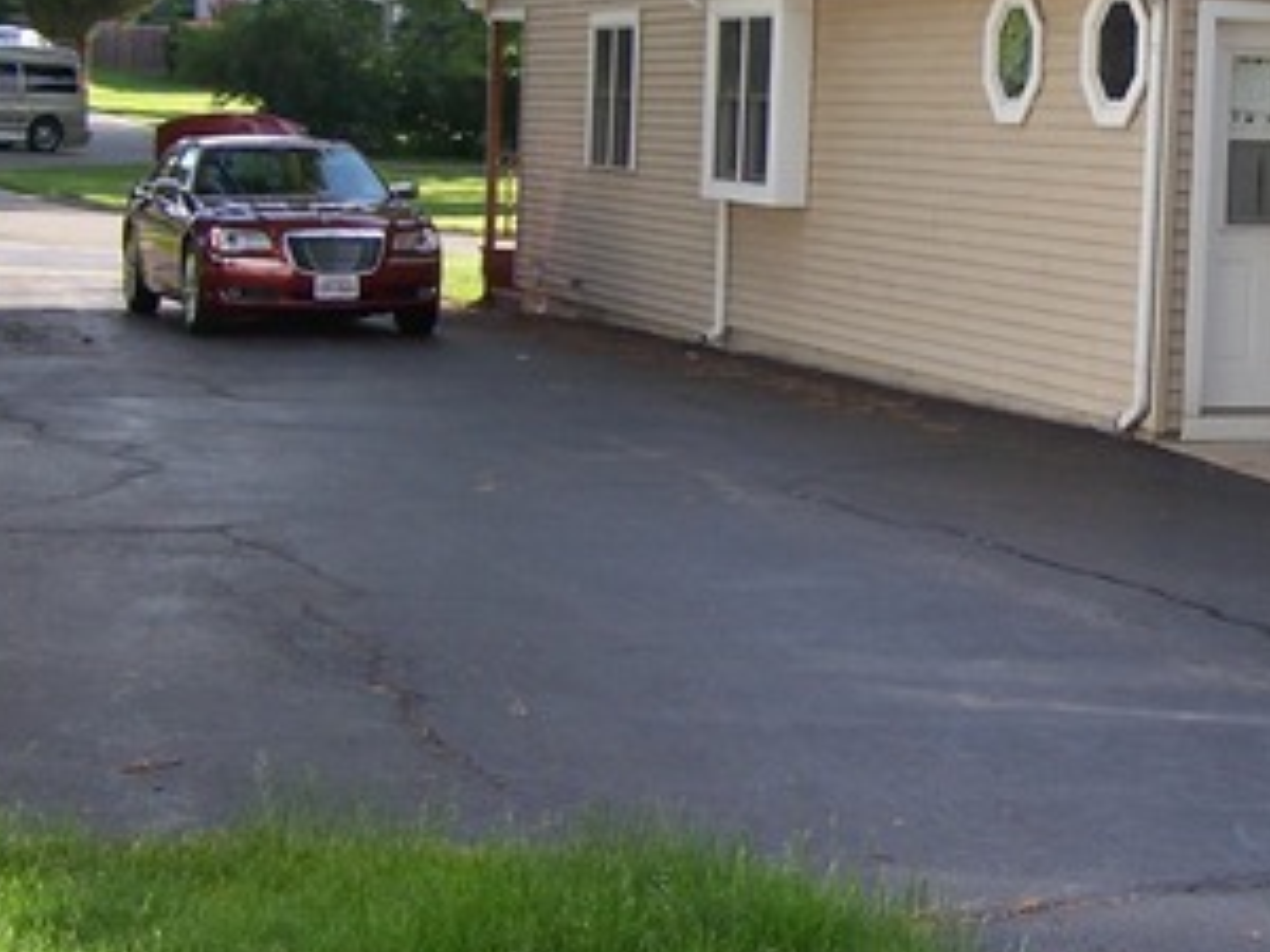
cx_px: 1228
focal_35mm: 81
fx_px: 2972
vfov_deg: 18.0
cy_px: 152
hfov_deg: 23.3
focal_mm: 6.3
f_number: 2.8
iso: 80
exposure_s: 1/320
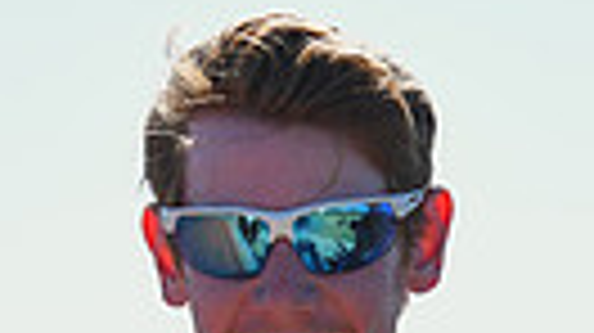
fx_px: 5083
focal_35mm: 323
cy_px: 695
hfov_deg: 6.7
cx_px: 500
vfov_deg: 3.7
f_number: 5.6
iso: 640
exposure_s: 1/2500
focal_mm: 70
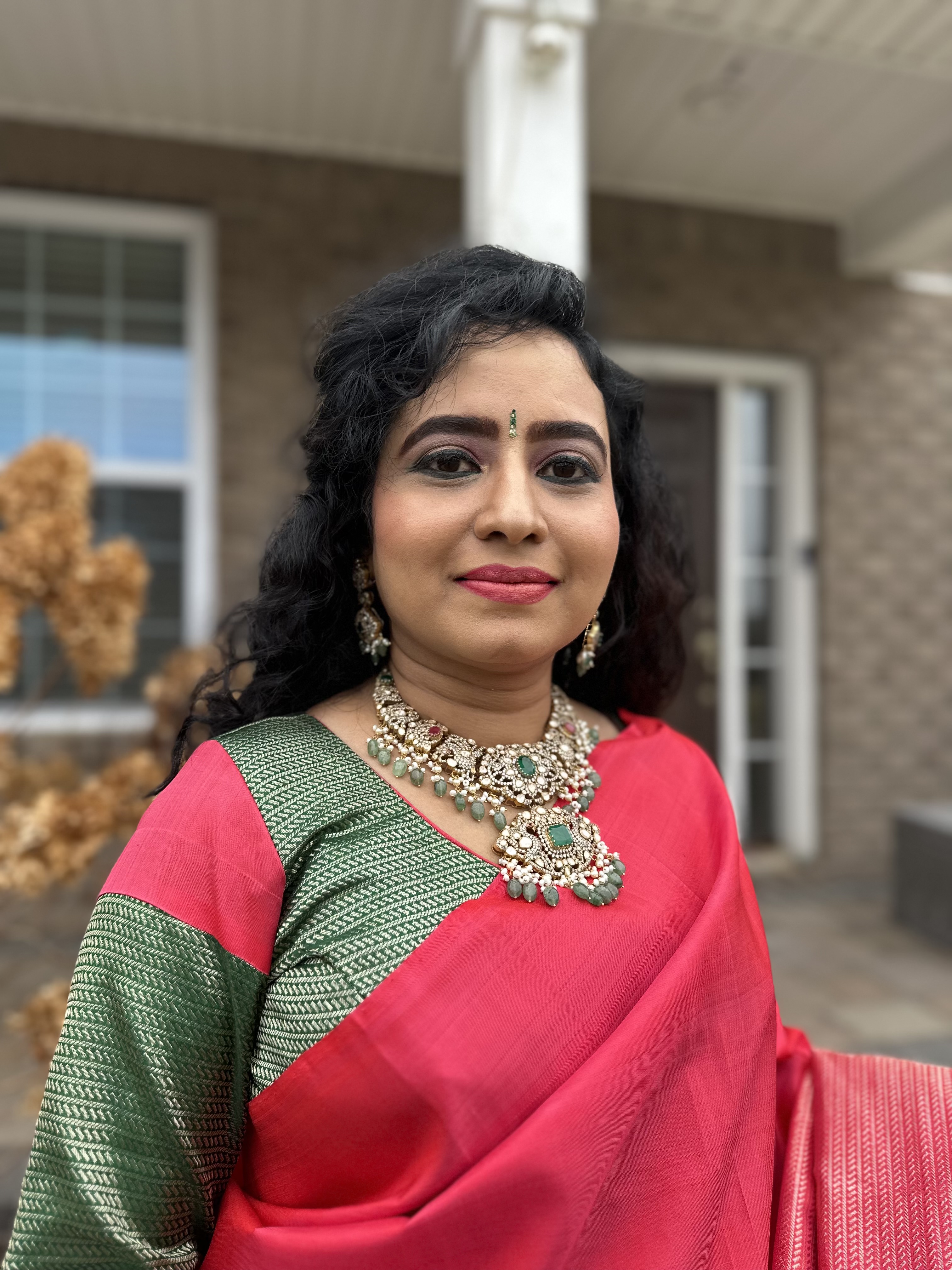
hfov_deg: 56.8
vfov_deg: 71.6
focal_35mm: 24
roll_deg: +2.4
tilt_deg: +3.0
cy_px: 635
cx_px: 476
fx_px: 880
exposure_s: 1/121
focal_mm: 6.86
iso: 100
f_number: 1.78
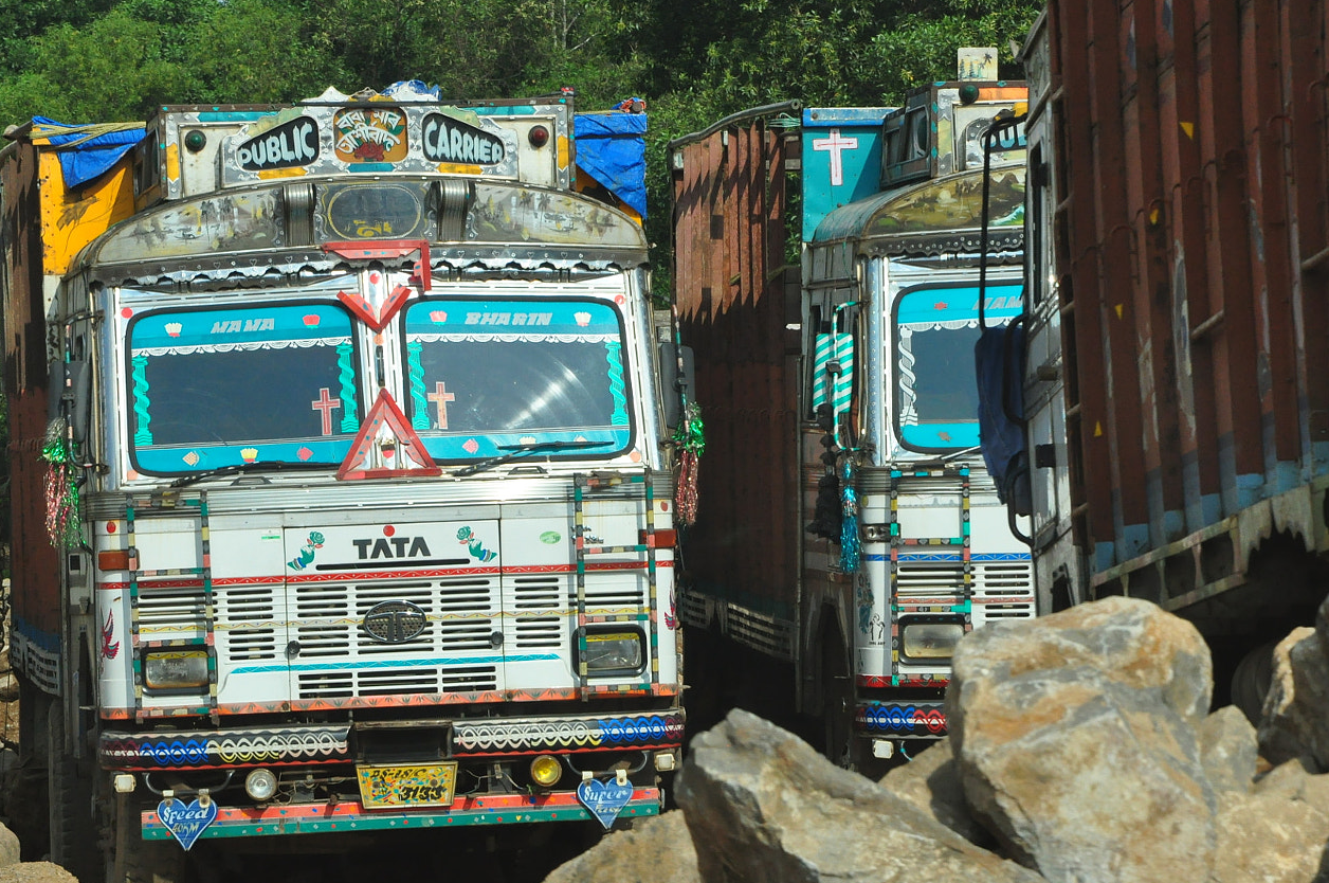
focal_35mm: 201
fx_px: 7397
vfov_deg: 6.8
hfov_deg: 10.3
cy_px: 496
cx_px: 613
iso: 800
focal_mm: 105
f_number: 13
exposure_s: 1/1000
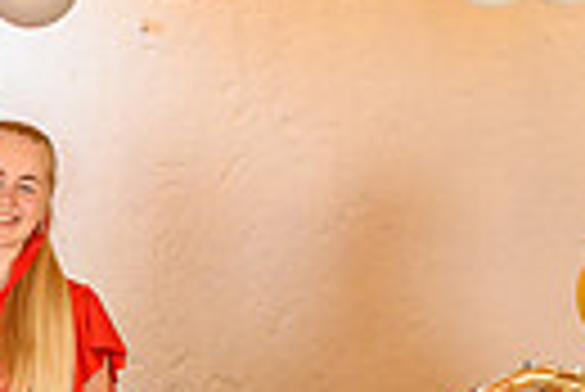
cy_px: 414
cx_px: -256
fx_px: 2635
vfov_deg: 8.4
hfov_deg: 12.1
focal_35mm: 162
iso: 1250
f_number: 3.5
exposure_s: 1/100
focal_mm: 35
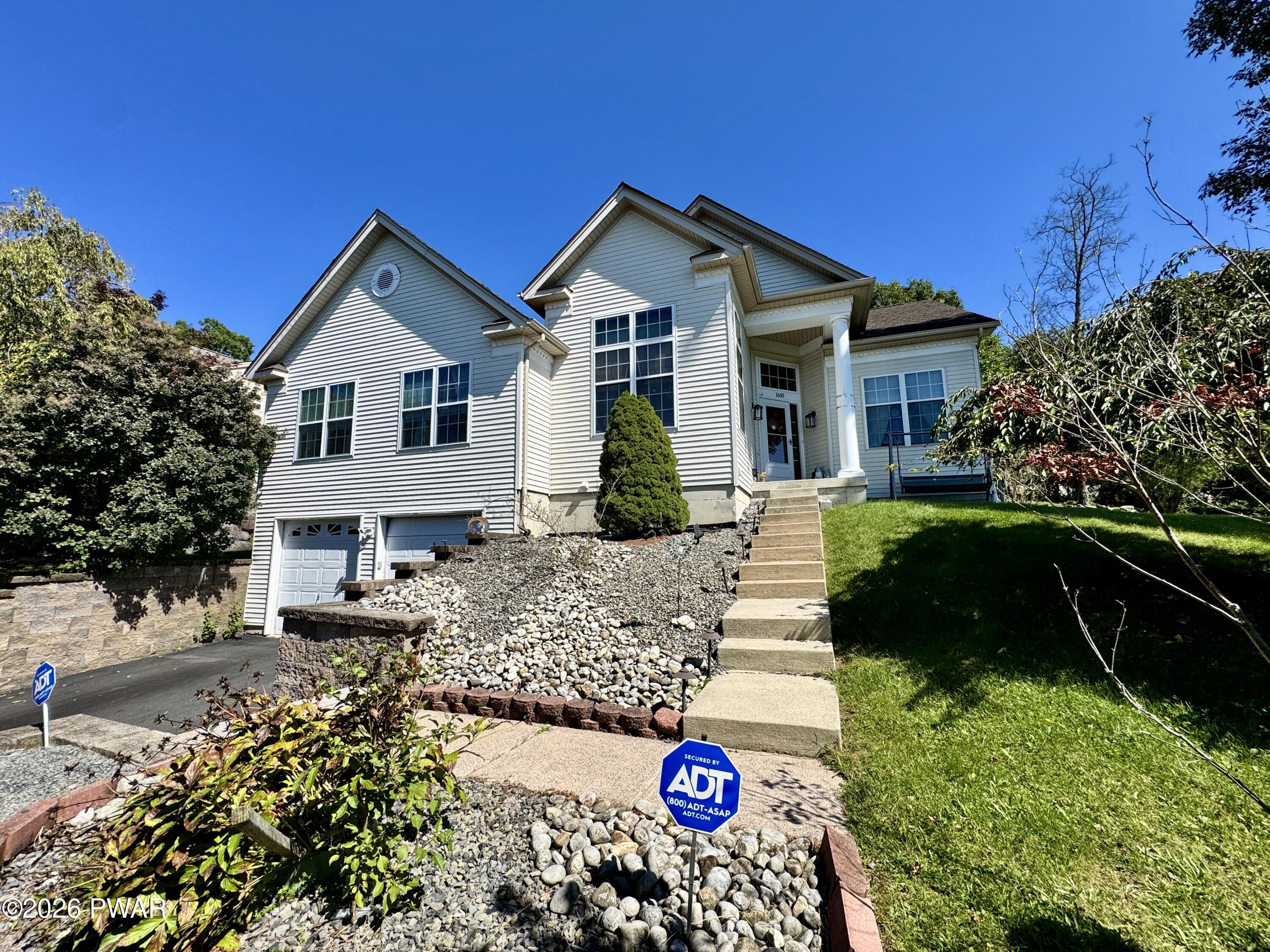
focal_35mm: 14
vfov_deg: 85.7
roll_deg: +0.7
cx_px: 635
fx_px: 514
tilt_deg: +8.2
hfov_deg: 102.1
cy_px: 476
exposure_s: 1/2415
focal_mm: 2.22
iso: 50
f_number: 2.2
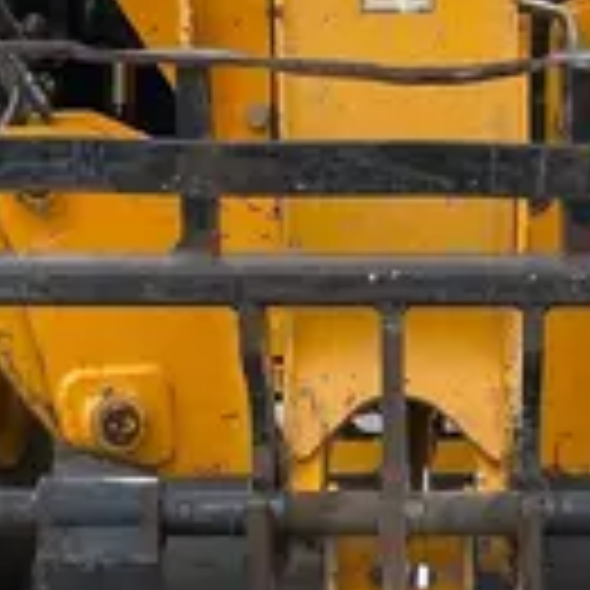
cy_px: 980
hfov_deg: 13.5
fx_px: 2488
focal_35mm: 129
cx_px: 459
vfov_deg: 12.6
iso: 50
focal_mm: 4.2
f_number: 1.6
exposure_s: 1/1642
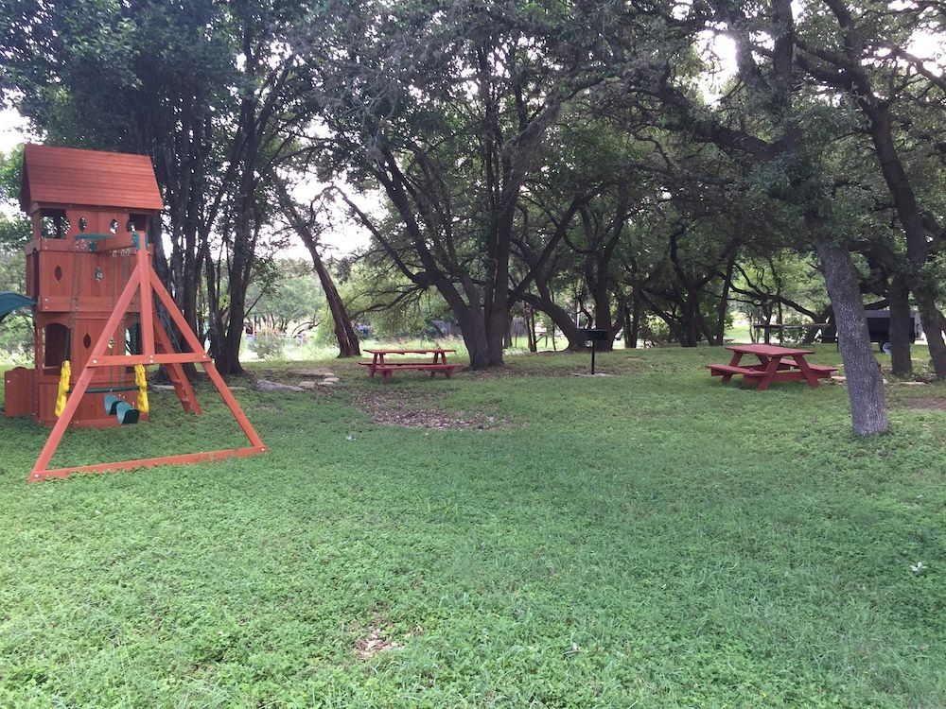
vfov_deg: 48.2
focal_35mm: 29
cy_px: 354
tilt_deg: -2.9
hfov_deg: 61.7
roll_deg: -4.9
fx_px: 793
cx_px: 473
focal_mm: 4.15
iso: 40
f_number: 2.2
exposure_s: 1/60
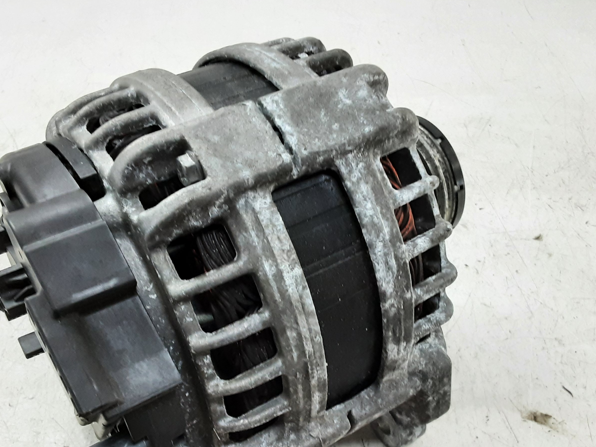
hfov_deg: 50.1
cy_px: 299
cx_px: 284
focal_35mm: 37
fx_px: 637
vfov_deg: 38.2
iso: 160
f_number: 1.9
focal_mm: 2.91
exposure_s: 1/50
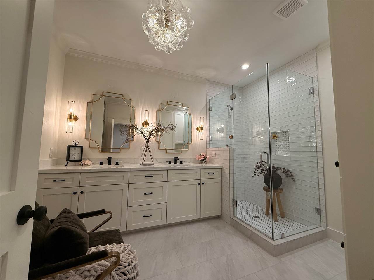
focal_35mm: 14
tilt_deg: +4.2
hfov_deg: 102.1
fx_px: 151
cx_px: 187
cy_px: 140
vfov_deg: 85.7
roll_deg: -0.7
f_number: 2.2
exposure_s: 1/120
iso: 125
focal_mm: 2.22
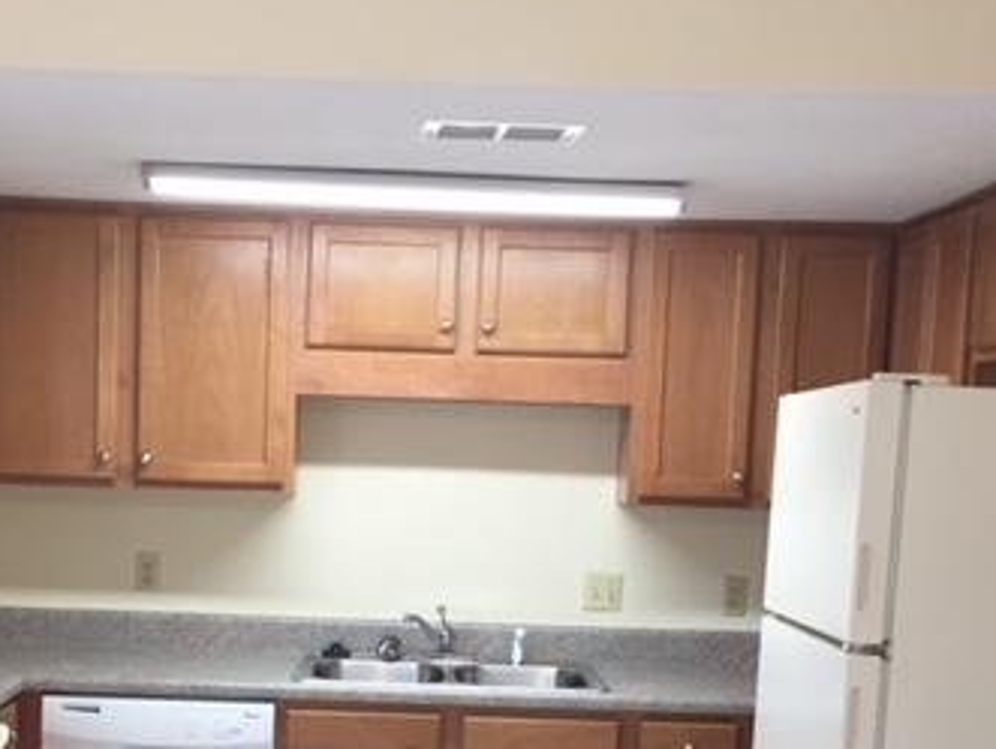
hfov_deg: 34.2
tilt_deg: -6.0
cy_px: 635
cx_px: 382
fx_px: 1613
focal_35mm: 56
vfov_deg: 25.5
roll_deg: -1.7
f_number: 2.2
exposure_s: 1/30
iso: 50
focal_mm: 4.15
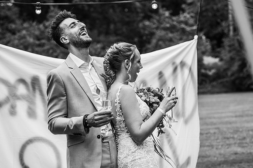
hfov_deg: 23.9
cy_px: 84
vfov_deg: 16.1
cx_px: 126
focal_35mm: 85
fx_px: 597
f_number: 4
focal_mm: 85
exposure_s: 1/500
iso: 100
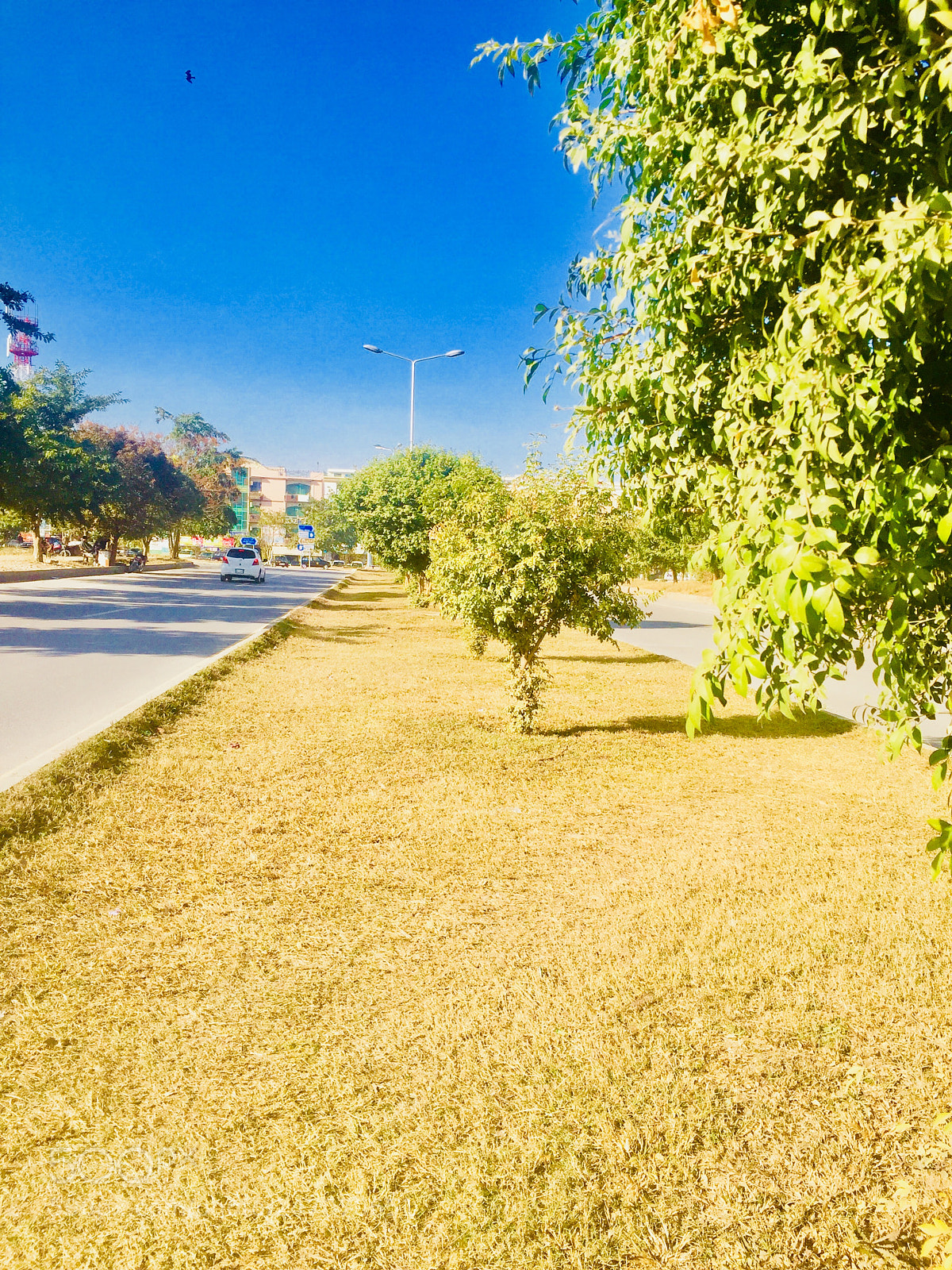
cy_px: 635
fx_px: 1063
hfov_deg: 48.2
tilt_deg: -2.7
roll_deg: -2.9
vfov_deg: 61.7
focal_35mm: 29
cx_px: 476
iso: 32
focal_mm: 4.15
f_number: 2.2
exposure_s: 1/1582
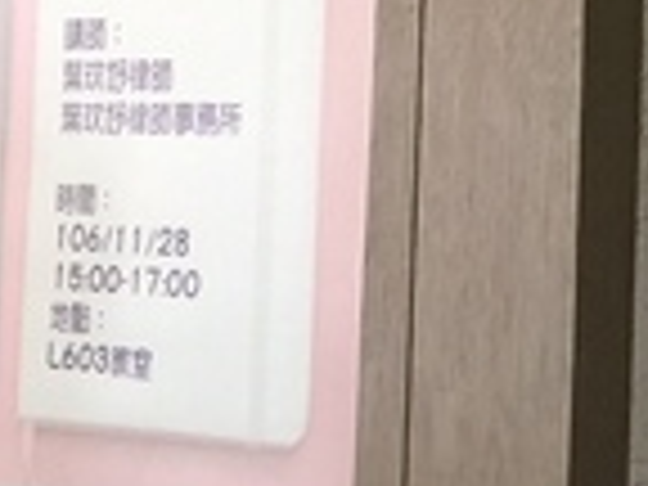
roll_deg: -2.0
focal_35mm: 141
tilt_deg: +1.9
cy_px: 169
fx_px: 2639
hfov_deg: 13.0
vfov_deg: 10.5
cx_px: 1058
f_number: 2.2
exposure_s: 1/15
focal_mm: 4.15
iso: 125
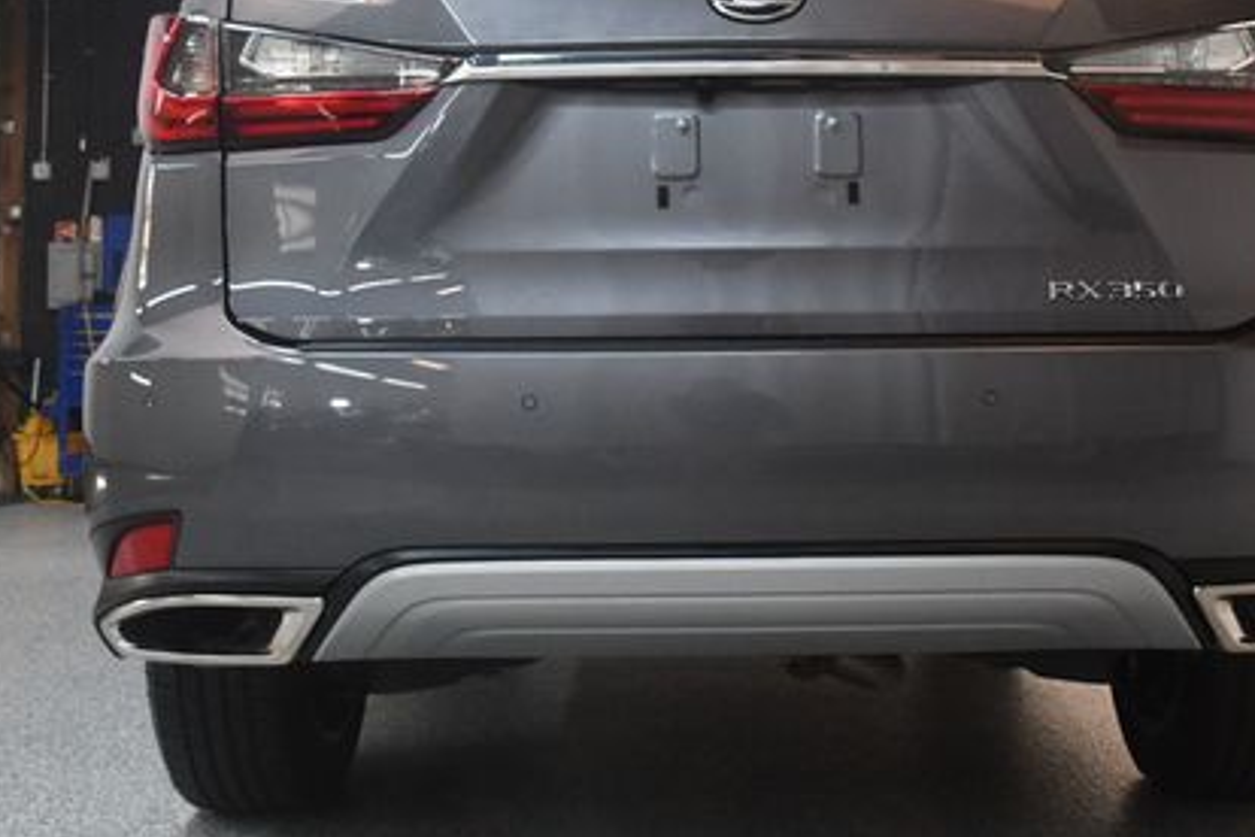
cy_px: 252
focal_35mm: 51
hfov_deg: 38.7
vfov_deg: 26.3
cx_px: 752
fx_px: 1778
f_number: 3.5
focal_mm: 22
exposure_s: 1/125
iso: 1800
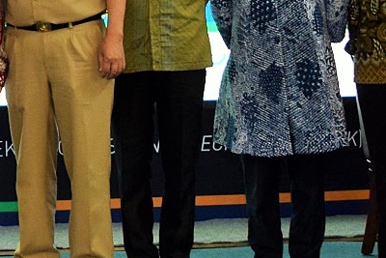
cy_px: -57
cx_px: -232
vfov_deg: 10.0
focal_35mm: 135
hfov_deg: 14.0
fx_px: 1448
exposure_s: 1/160
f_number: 4.5
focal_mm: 20
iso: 800
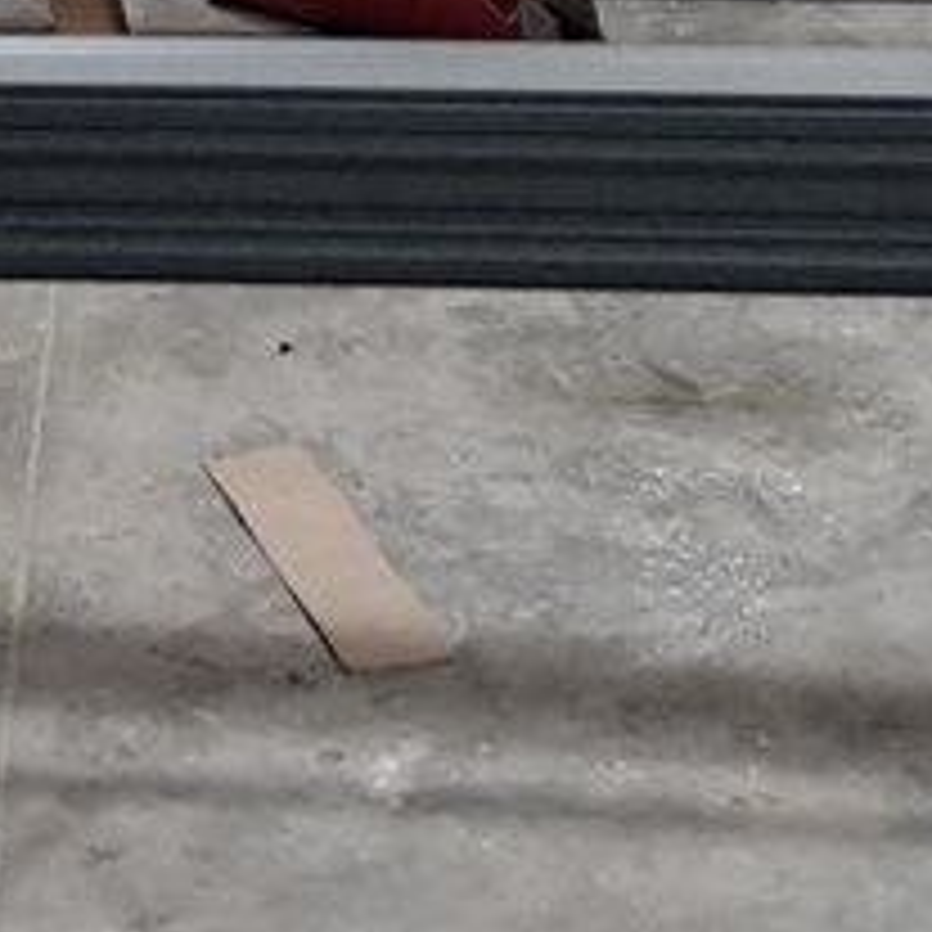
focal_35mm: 164
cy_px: -828
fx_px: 4996
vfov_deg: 10.0
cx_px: -203
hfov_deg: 10.5
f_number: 1.8
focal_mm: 5.23
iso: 400
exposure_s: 1/33
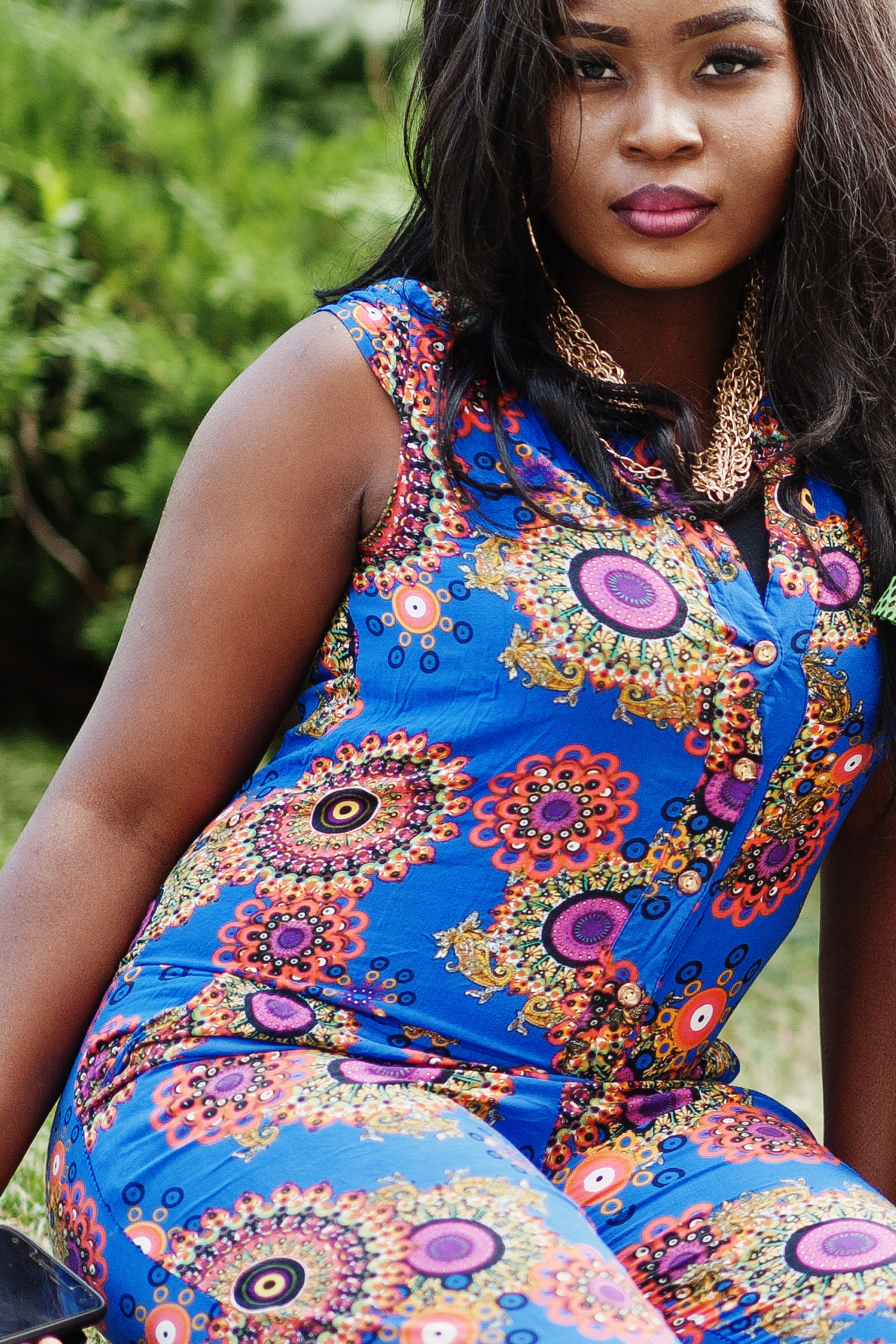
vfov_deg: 10.0
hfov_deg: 6.6
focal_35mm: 205
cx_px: 1451
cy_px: 722
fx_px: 7653
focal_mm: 85
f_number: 2
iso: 200
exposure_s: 1/1250
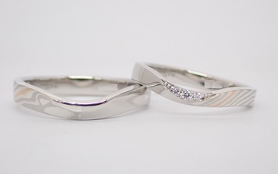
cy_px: 94
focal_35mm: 100
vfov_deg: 13.1
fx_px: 757
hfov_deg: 20.8
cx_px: 136
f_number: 4.1
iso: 200
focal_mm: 13.65
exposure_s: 1/100
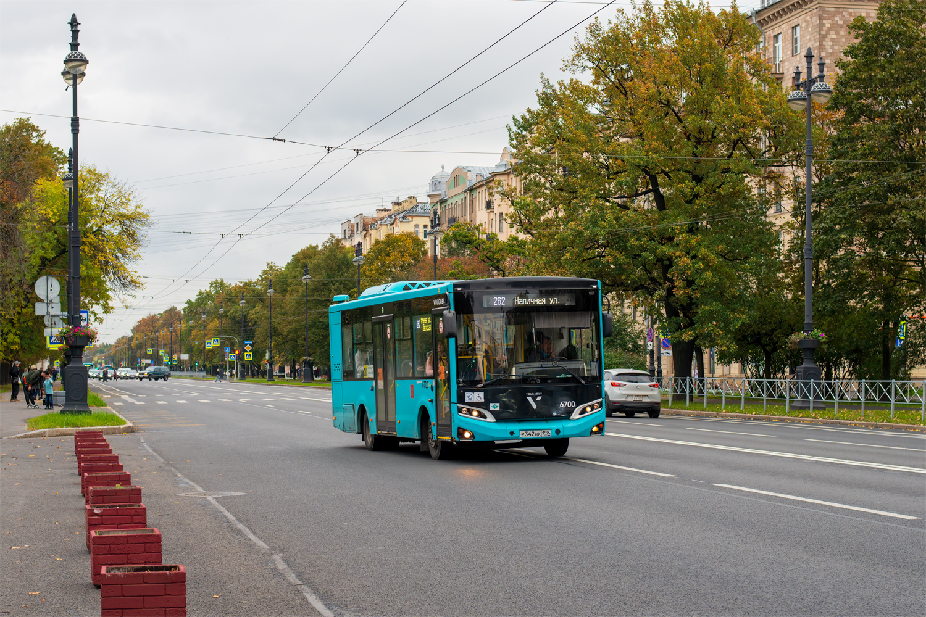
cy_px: 308
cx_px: 463
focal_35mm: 50
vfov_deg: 27.0
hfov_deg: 39.6
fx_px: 1286
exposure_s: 1/320
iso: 320
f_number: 5
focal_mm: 50
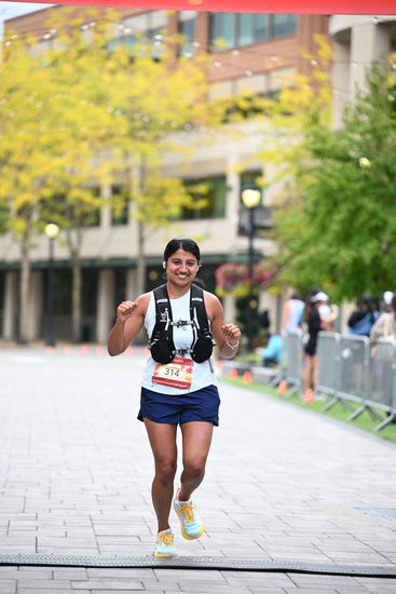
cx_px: 198
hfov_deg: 11.0
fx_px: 2061
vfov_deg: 16.4
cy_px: 297
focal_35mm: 125
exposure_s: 1/2000
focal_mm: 125
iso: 640
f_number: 2.8
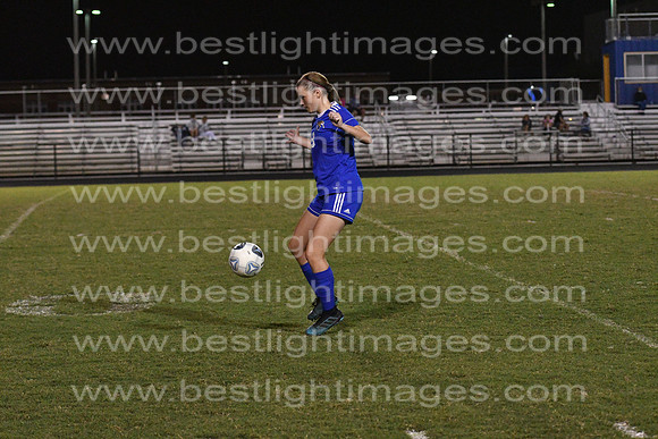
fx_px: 1920
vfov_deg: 13.0
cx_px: 329
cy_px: 220
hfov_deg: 19.5
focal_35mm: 105
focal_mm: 70
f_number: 4
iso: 8000
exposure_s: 1/800
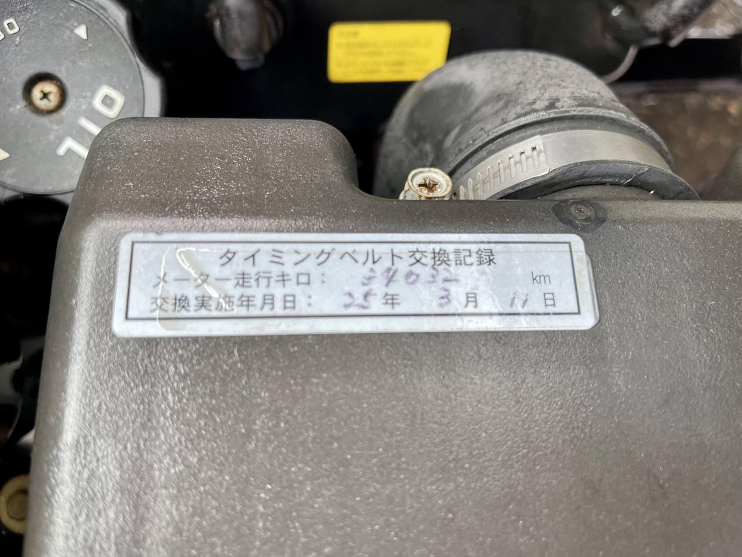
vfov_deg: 54.9
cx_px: 371
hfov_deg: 69.4
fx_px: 536
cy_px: 278
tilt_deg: -79.9
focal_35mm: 25
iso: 100
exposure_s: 1/121
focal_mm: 5.1
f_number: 1.6
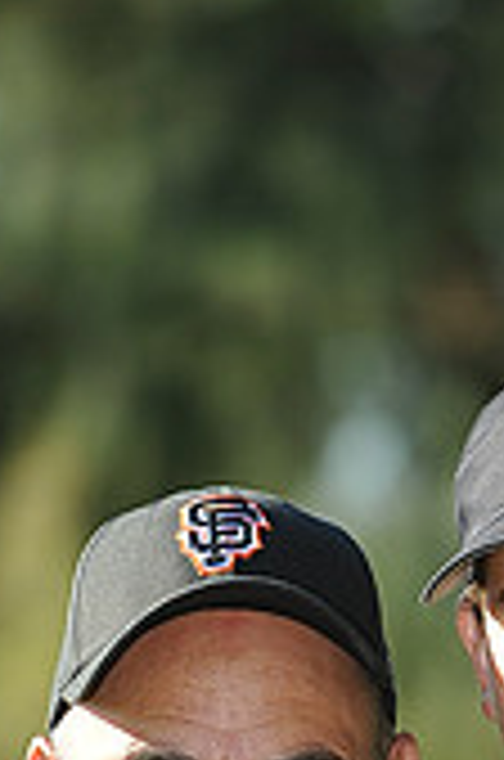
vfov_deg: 4.4
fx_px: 9783
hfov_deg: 2.9
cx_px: 441
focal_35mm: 464
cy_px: 1282
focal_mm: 135
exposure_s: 1/800
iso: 200
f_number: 4
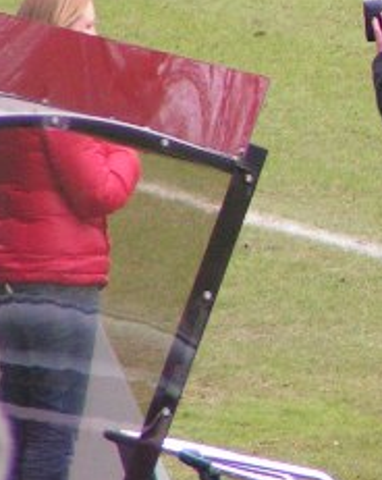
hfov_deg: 1.2
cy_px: 216
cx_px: 625
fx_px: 18236
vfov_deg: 1.5
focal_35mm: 1287
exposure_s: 1/400
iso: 200
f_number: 3.5
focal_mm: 58
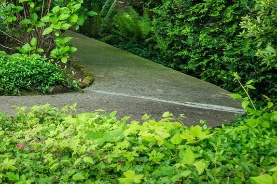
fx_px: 546
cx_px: -127
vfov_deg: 17.9
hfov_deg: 23.4
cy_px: -57
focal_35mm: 71
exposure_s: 1/100
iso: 100
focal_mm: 24
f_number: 7.1
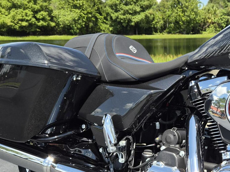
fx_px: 326
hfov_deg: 37.9
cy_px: 108
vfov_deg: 29.6
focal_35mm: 49
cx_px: 172
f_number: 1.8
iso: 80
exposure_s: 1/2880
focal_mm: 5.4
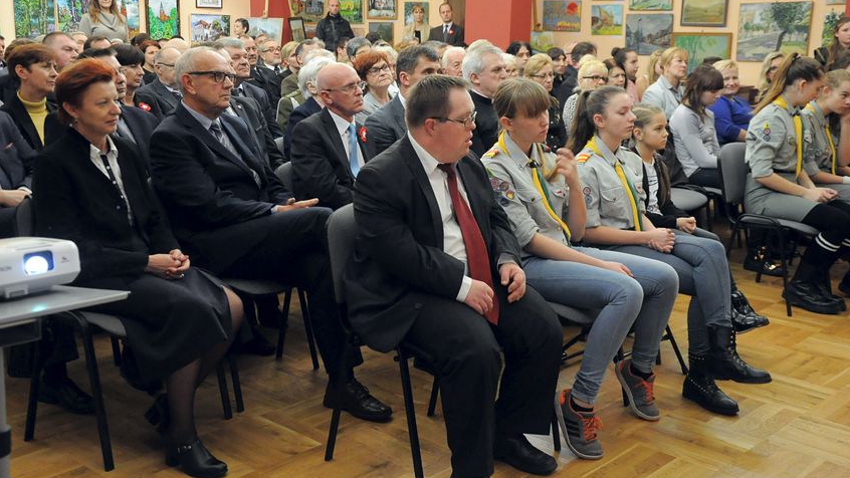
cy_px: 225
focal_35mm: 41
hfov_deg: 49.4
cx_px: 426
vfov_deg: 29.0
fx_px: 924
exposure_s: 1/80
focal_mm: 26
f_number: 4.5
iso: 2500
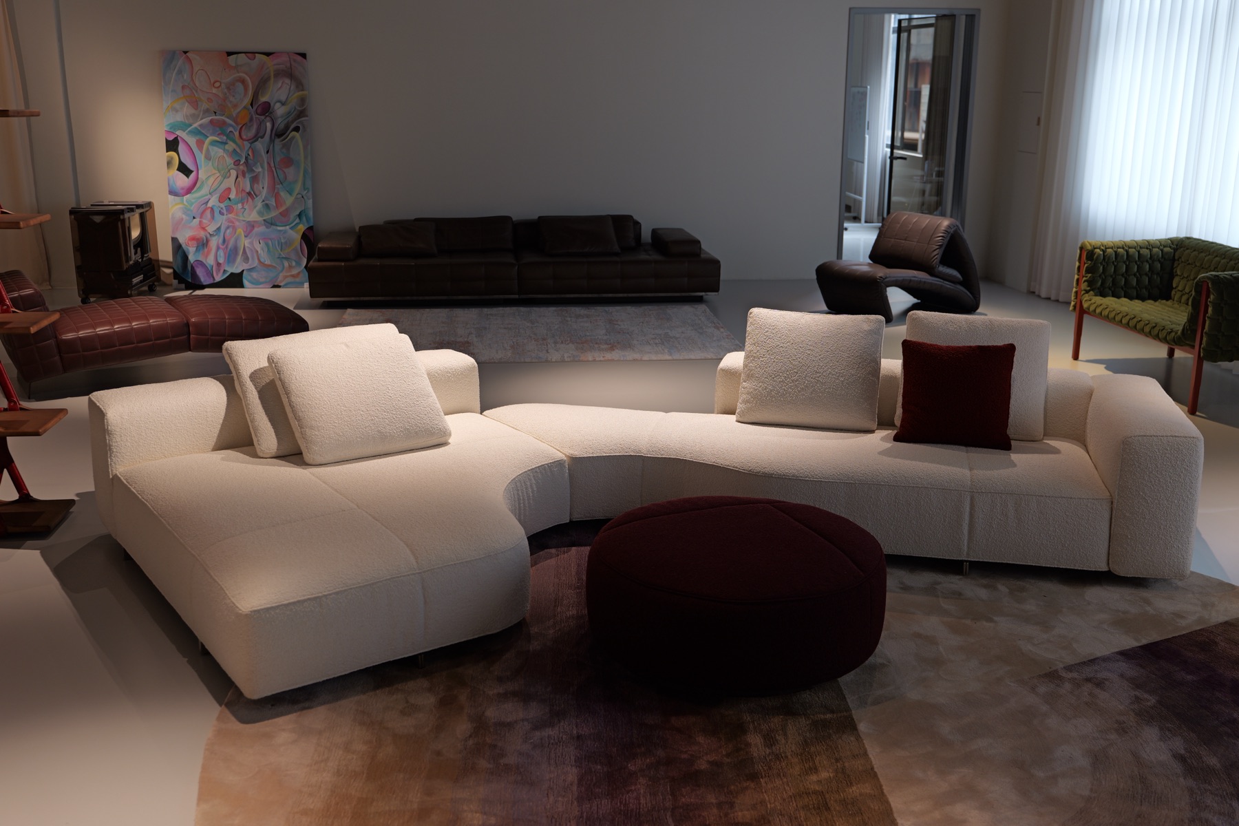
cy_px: 413
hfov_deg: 53.1
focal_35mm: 36
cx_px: 620
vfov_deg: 36.9
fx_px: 1239
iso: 200
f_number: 3.2
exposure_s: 1/40
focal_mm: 36
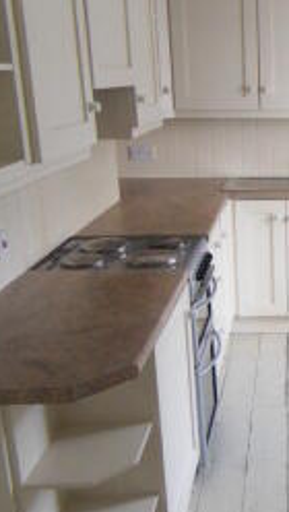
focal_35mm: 46
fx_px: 625
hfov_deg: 24.0
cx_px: 332
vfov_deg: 44.5
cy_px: 251
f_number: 3.3
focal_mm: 4.2
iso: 400
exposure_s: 1/10
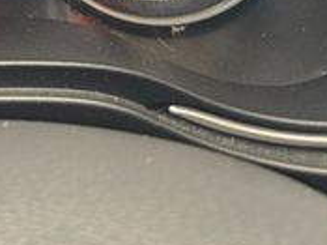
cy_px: -133
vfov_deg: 16.0
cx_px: -159
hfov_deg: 20.2
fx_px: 793
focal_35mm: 84
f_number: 1.7
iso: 640
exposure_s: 1/120
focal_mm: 6.3
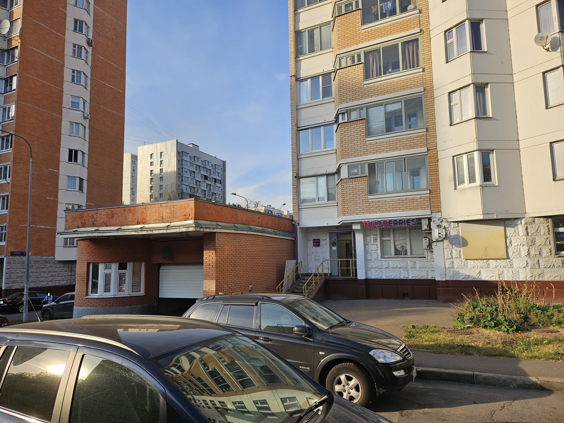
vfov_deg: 58.9
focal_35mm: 23
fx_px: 375
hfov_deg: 73.9
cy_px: 212
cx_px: 282
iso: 25
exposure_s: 1/1154
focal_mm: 5.4
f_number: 1.8
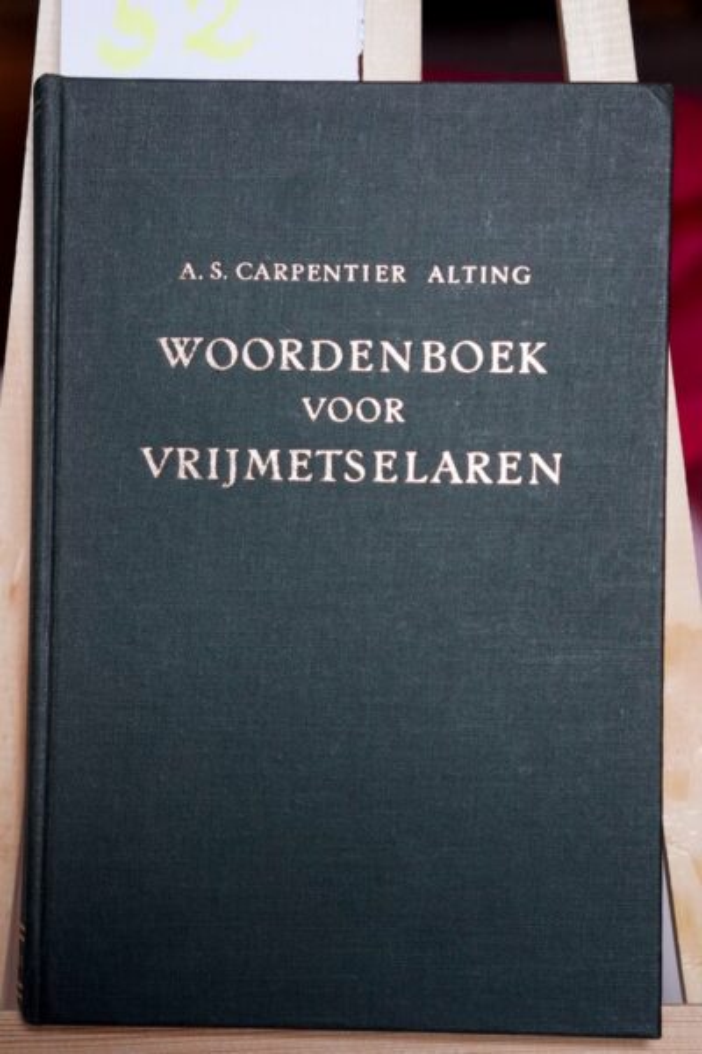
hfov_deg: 16.6
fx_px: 2413
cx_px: 351
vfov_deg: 24.6
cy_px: 527
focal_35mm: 82
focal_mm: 55
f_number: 4
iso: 2500
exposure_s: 1/160
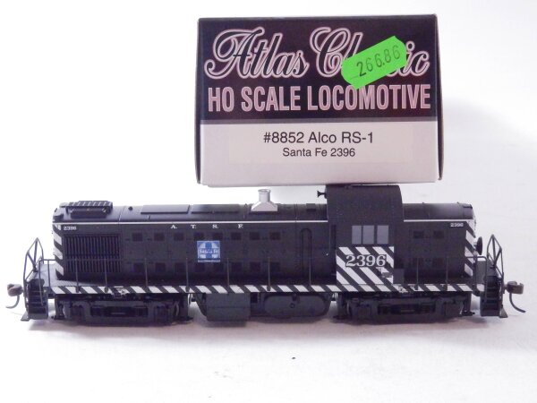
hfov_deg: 29.4
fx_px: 1024
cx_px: 268
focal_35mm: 66
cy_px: 202
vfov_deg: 22.3
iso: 2000
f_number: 4.4
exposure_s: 1/160
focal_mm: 11.9
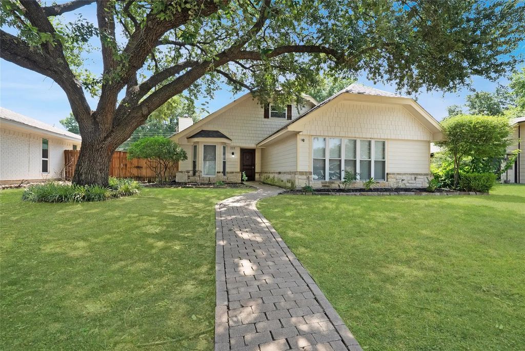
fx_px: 219
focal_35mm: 15
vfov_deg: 77.4
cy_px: 176
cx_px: 262
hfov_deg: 100.4
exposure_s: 1/250
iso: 640
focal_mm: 15
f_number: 9
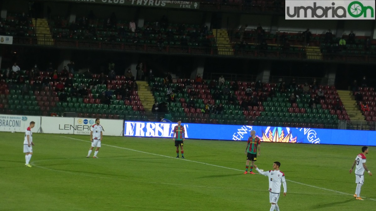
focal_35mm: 185
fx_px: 1845
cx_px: 189
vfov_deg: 6.6
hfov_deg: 11.6
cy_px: 139
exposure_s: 1/80
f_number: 5.5
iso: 400
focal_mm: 30.2
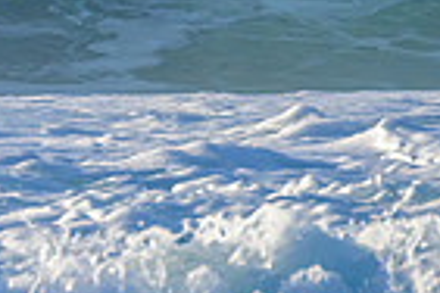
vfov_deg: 0.5
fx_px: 32851
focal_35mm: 2688
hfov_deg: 0.8
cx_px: 78
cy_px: -150
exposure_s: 1/1600
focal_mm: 560
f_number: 11
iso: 800
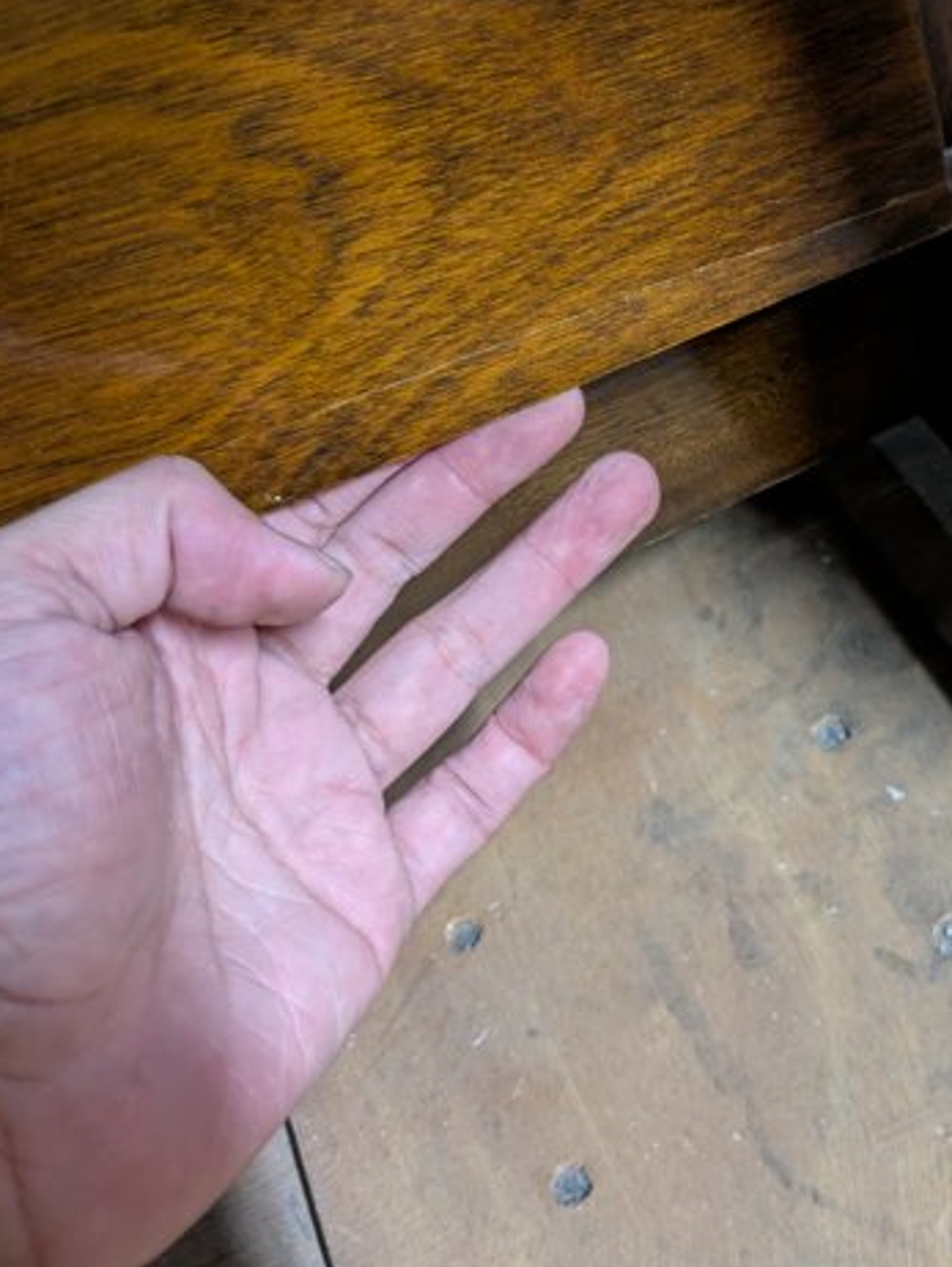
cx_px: 706
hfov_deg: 36.1
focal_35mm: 39
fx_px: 1429
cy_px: 442
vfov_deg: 47.2
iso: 380
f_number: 1.89
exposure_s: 1/24
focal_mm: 5.43
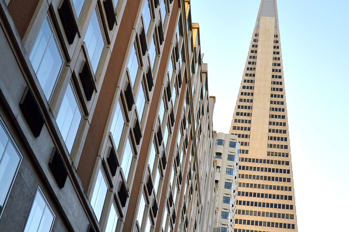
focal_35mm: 54
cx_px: 196
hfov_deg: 36.9
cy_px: 134
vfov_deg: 25.0
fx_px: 523
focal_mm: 20
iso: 200
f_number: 3.8
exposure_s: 1/1000
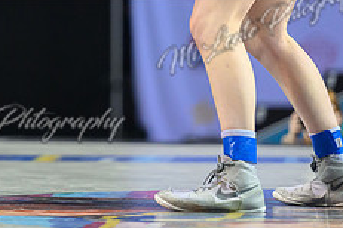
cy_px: -36
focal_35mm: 358
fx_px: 3411
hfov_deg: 5.7
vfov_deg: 3.8
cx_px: -6
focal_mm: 140
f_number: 2.8
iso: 4000
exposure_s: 1/800
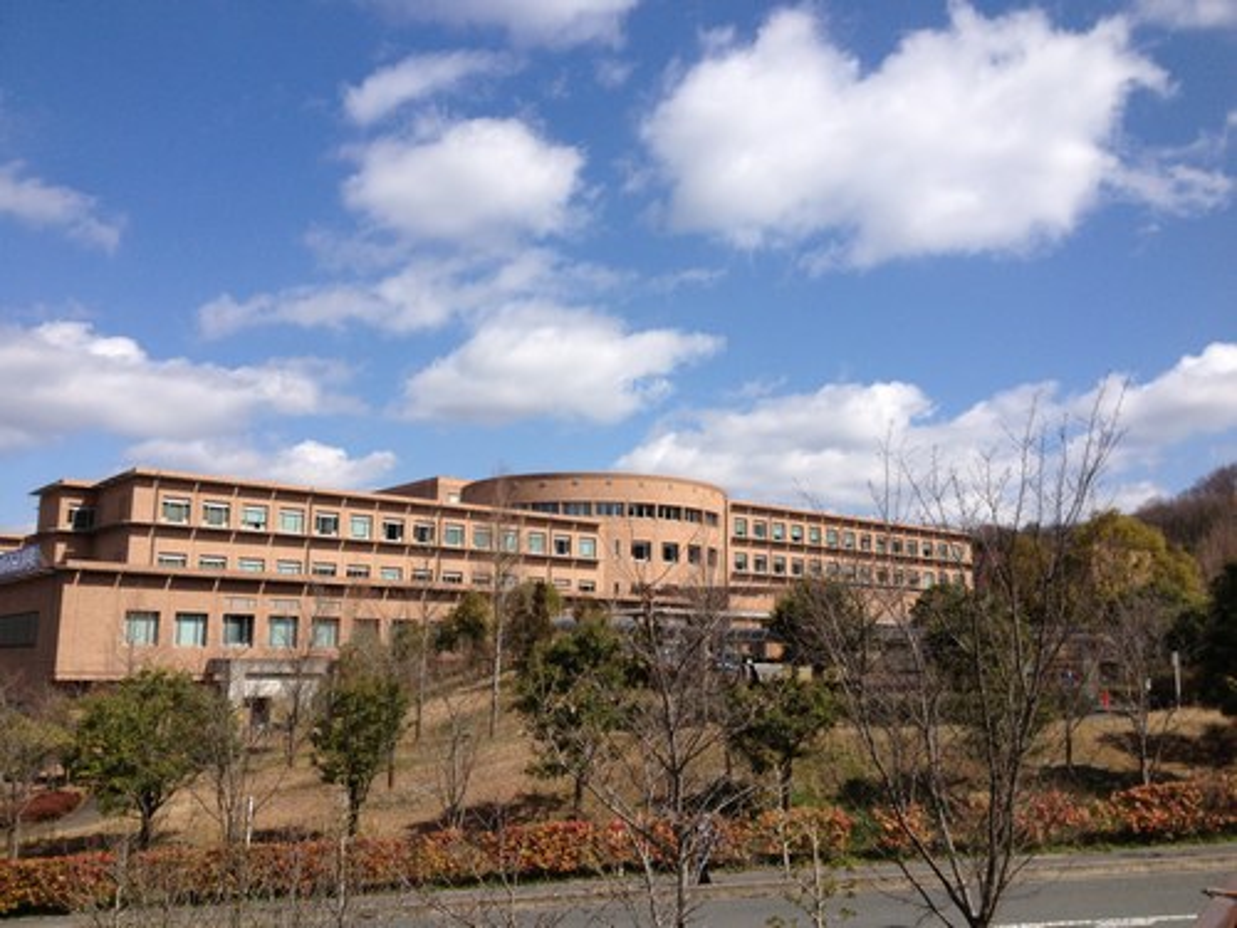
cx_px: 618
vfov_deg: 40.7
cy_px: 464
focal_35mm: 35
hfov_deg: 52.6
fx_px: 1251
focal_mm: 4.28
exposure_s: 1/2404
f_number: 2.4
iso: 50
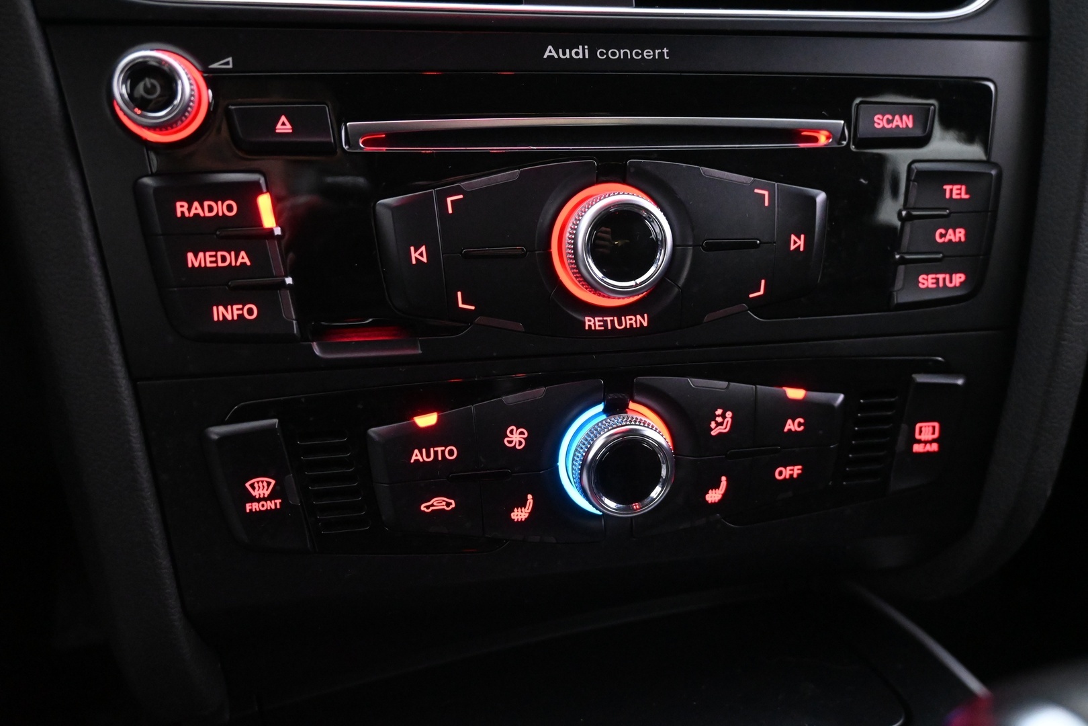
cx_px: 544
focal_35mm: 29
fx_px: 884
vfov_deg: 44.6
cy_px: 363
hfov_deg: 63.2
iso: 6400
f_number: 3.8
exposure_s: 1/30
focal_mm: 19.5
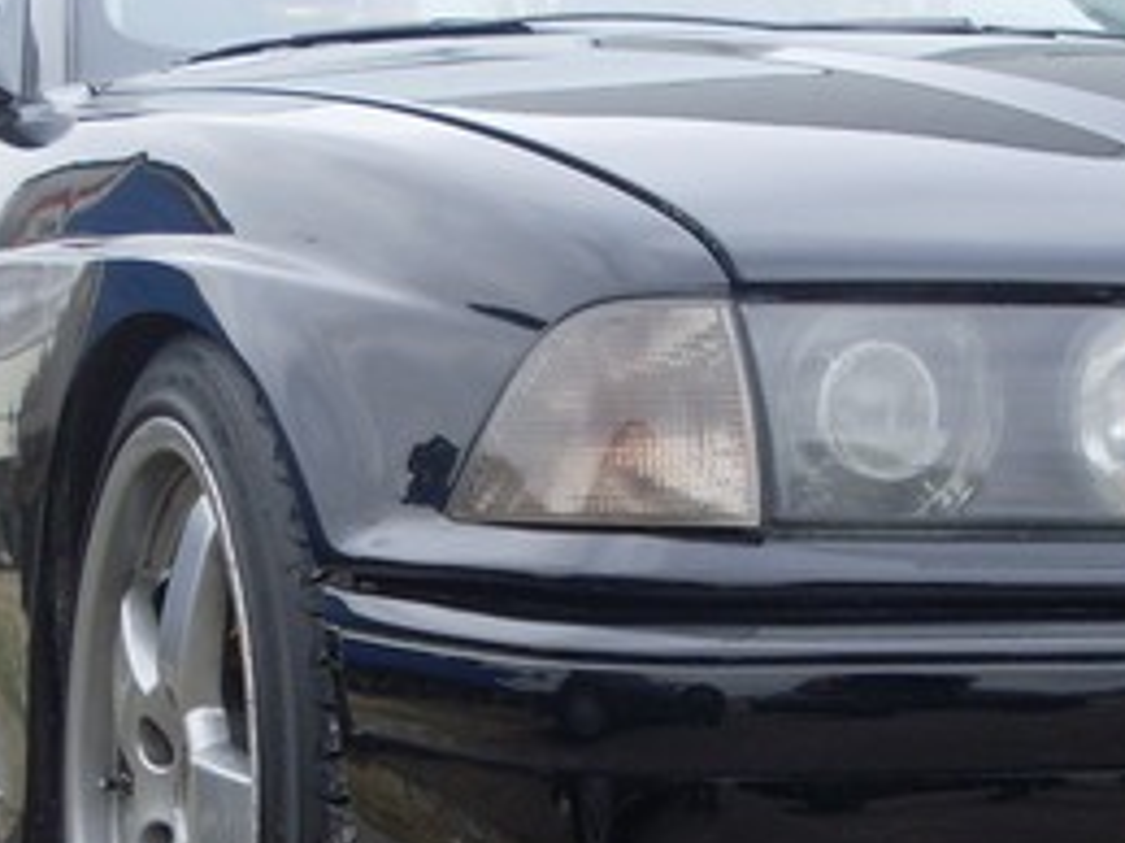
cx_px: 495
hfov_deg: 20.9
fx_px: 3054
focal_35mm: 94
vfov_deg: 15.6
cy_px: 695
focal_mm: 6.3
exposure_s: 1/180
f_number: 3
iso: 80
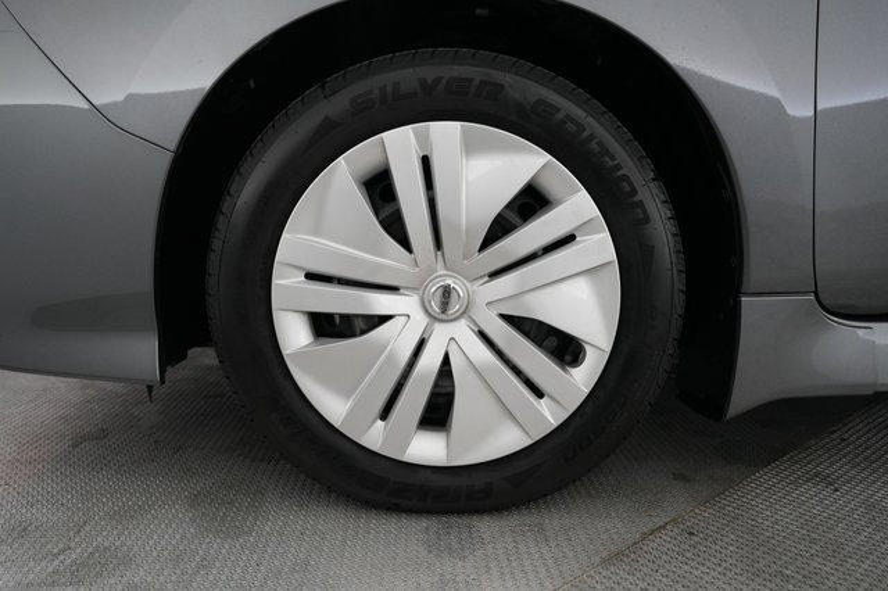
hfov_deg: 71.5
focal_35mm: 25
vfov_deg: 51.2
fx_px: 616
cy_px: 296
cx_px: 444
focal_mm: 25
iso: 3200
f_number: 2.8
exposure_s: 1/160
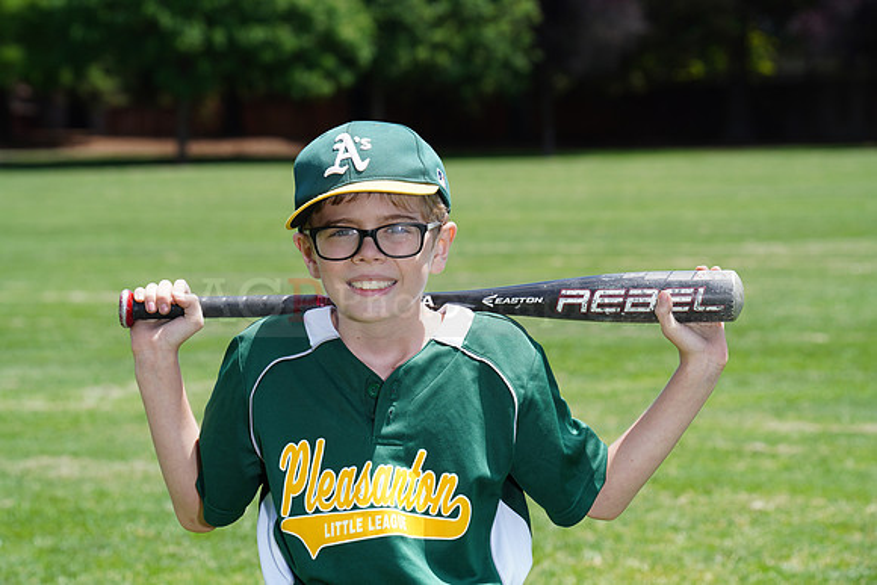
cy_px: 292
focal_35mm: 155
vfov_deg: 8.9
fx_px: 3777
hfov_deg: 13.2
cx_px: 438
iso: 200
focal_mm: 155
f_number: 10
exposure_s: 1/200
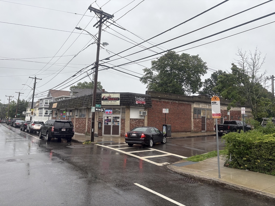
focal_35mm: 26
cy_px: 103
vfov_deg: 53.1
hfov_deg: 67.3
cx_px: 138
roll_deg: -1.2
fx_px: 207
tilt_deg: +4.4
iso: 50
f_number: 1.6
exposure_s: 1/392
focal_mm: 5.96
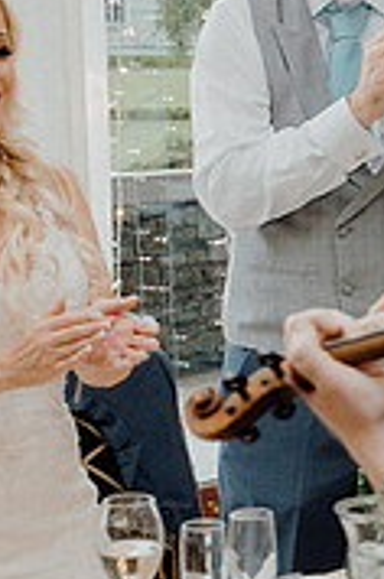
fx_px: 1783
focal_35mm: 111
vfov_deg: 18.5
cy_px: 265
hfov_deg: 12.2
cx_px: 368
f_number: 3.5
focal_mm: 34
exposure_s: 1/160
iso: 2500
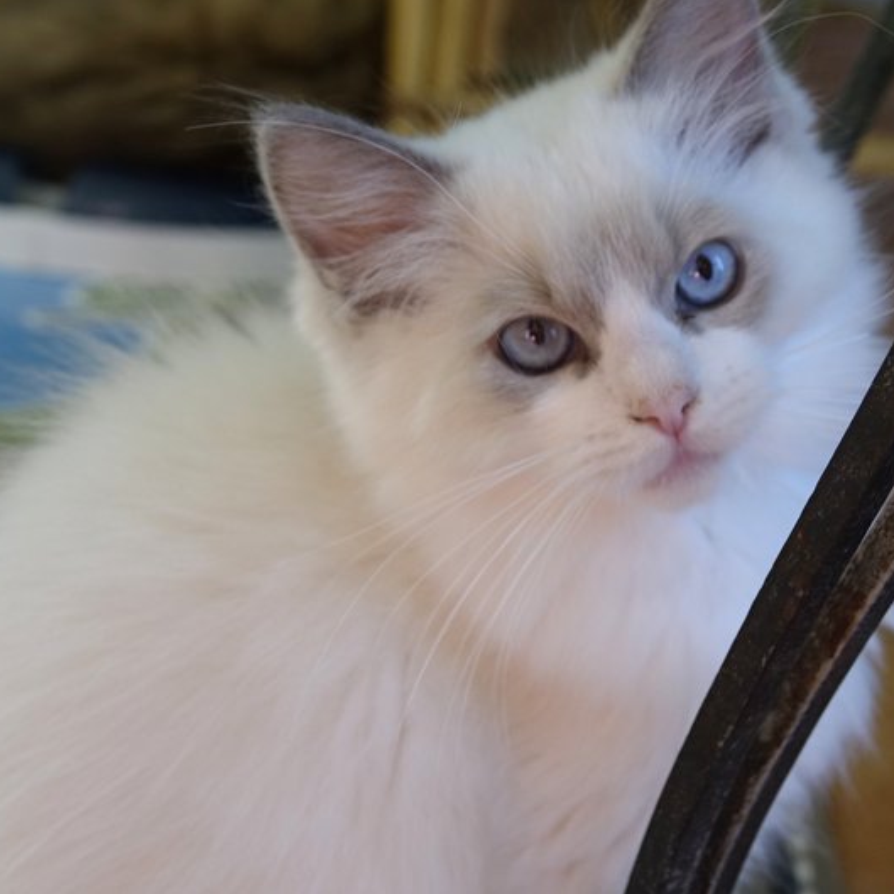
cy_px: 444
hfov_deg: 23.9
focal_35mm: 72
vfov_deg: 24.0
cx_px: 575
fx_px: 2104
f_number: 3.5
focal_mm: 20.49
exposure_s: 1/60
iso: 320
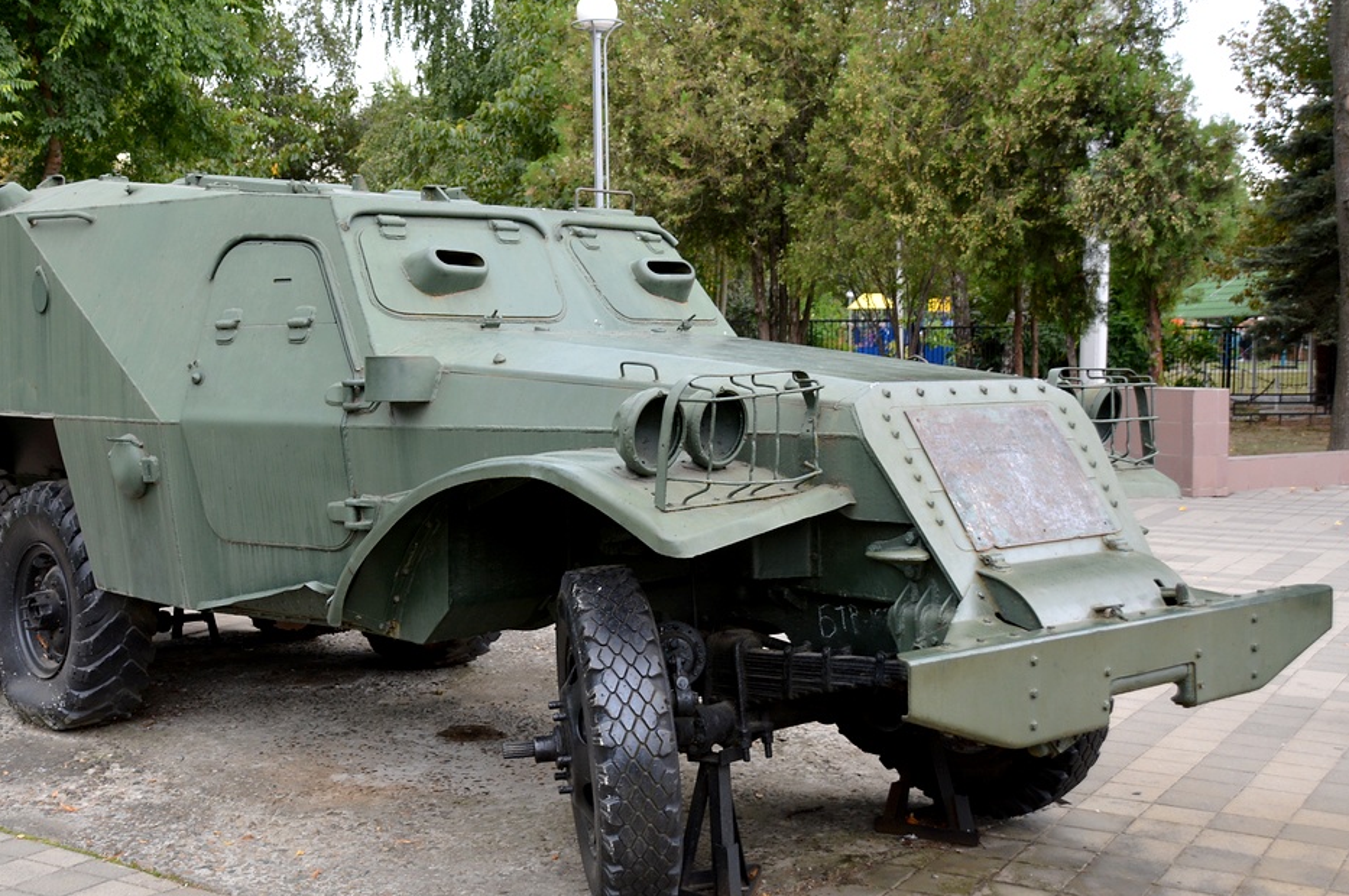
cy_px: 455
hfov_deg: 42.7
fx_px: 1722
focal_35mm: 46
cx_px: 581
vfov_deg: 29.2
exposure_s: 1/100
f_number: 5
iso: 400
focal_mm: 26
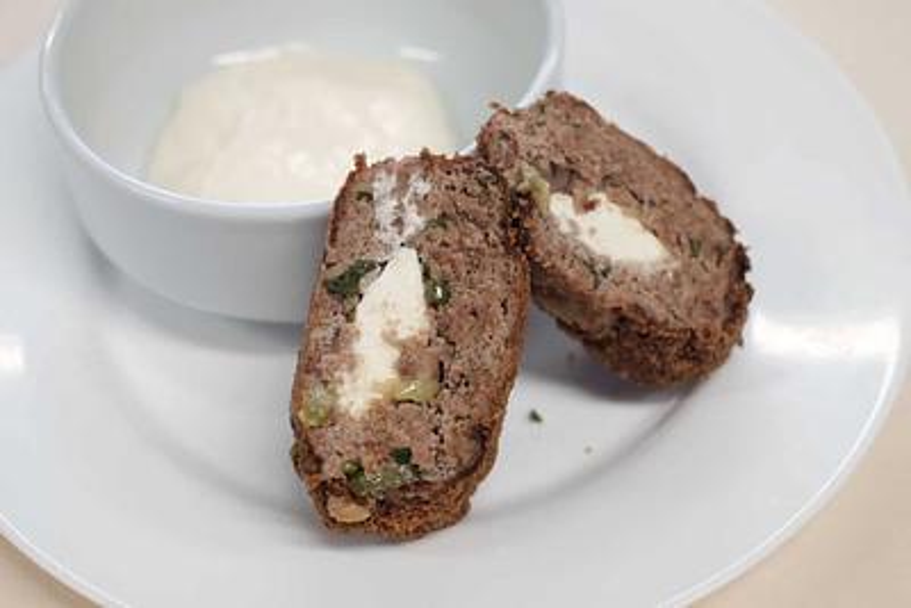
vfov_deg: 25.5
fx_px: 1342
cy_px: 304
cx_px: 456
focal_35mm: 53
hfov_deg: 37.5
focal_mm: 35
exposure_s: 1/125
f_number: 3.6
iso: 800
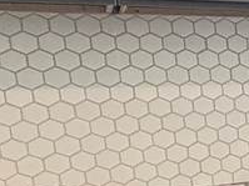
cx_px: 639
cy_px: 162
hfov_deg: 13.6
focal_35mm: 90
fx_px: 647
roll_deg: +1.3
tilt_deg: -8.9
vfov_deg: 16.2
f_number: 2.2
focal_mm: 2.22
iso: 250
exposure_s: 1/60
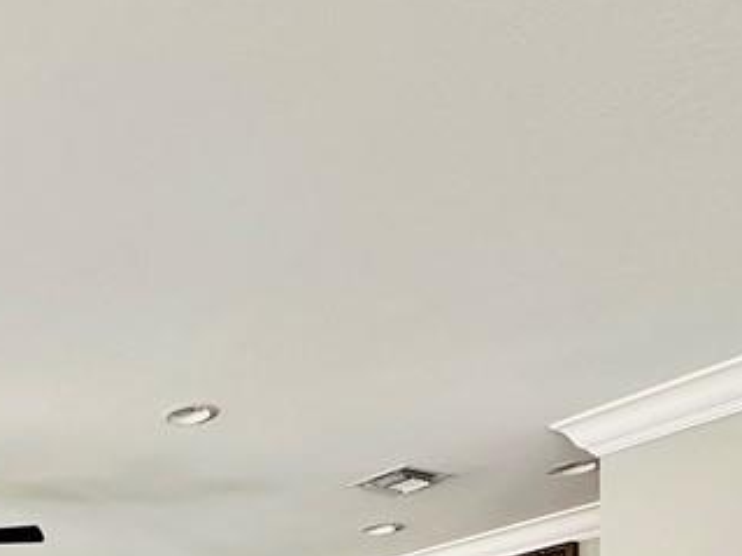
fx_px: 964
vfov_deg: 25.3
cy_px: 807
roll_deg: +0.1
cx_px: -107
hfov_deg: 35.0
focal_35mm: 45
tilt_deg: -0.2
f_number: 2.2
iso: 320
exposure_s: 1/64
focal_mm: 2.22
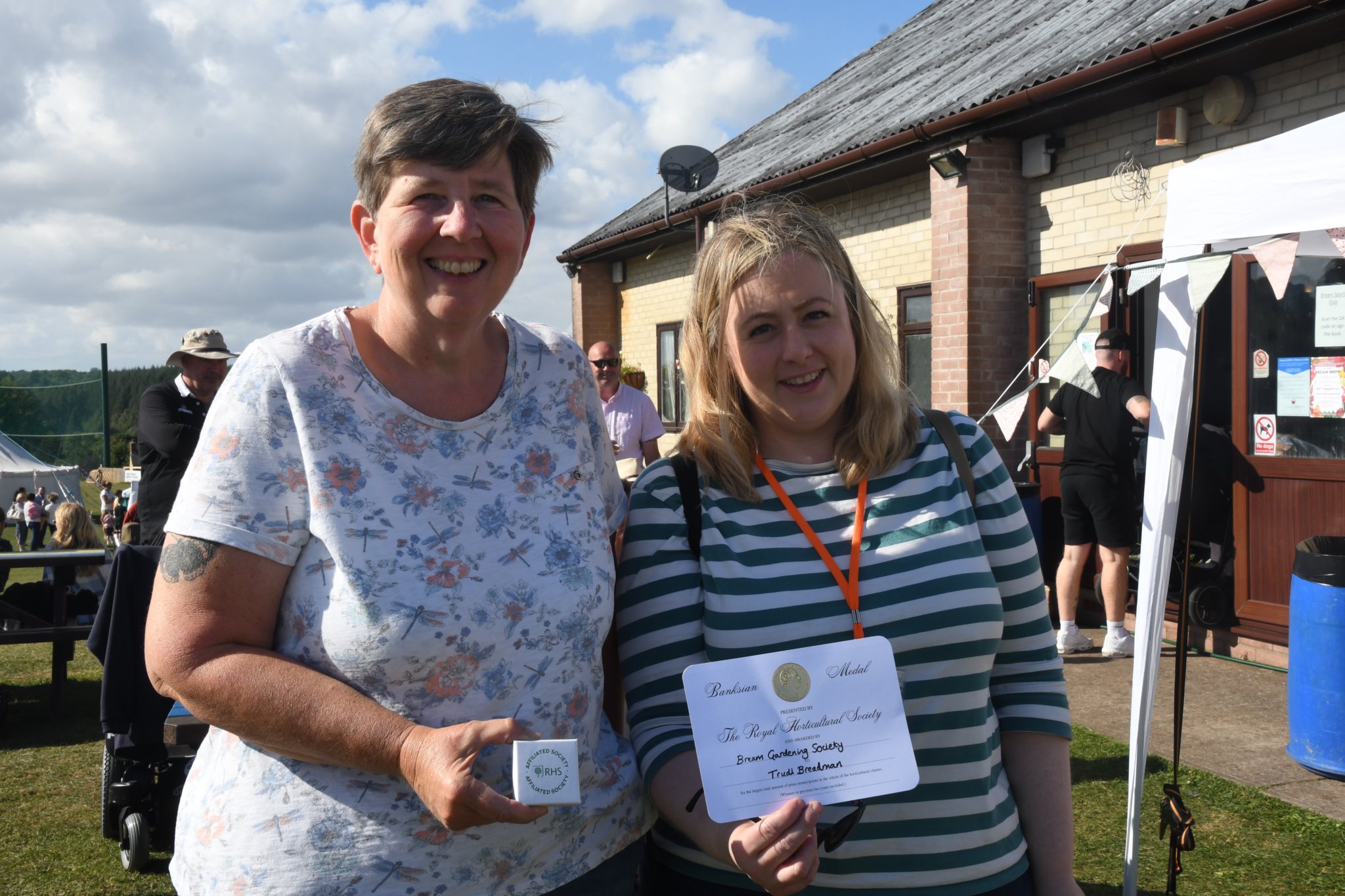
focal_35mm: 38
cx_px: 672
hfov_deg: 51.3
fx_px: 1401
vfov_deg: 35.5
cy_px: 448
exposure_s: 1/400
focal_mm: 25
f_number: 14
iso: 400
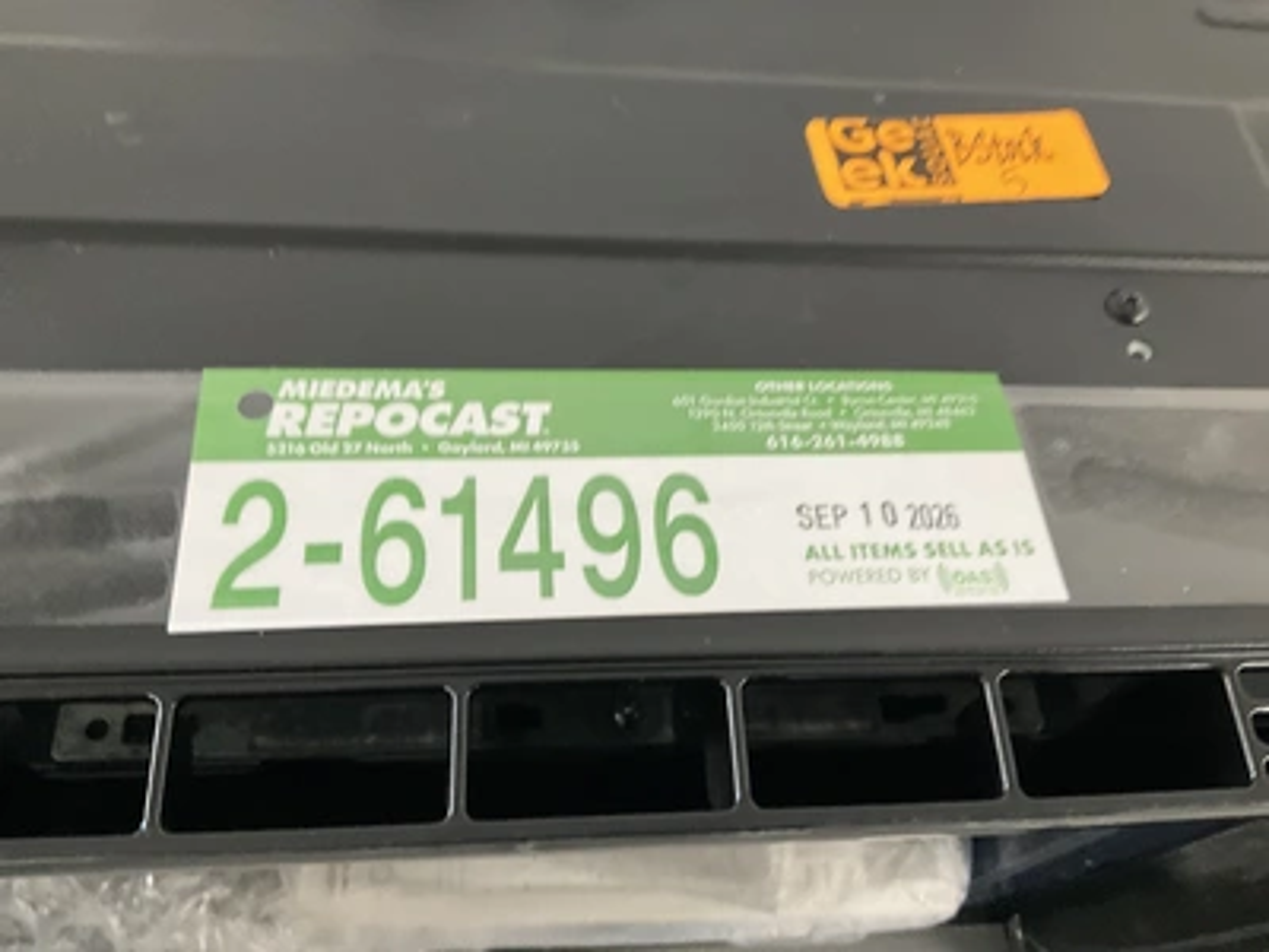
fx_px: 1063
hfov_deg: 61.7
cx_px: 634
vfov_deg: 48.2
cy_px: 476
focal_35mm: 29
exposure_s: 1/40
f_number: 1.8
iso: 250
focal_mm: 3
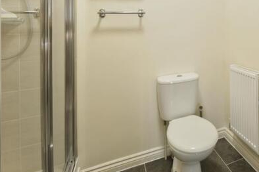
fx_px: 180
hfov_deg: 64.5
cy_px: 36
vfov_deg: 48.5
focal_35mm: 25
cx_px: 211
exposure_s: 1/15
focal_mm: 10
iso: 320
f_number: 8
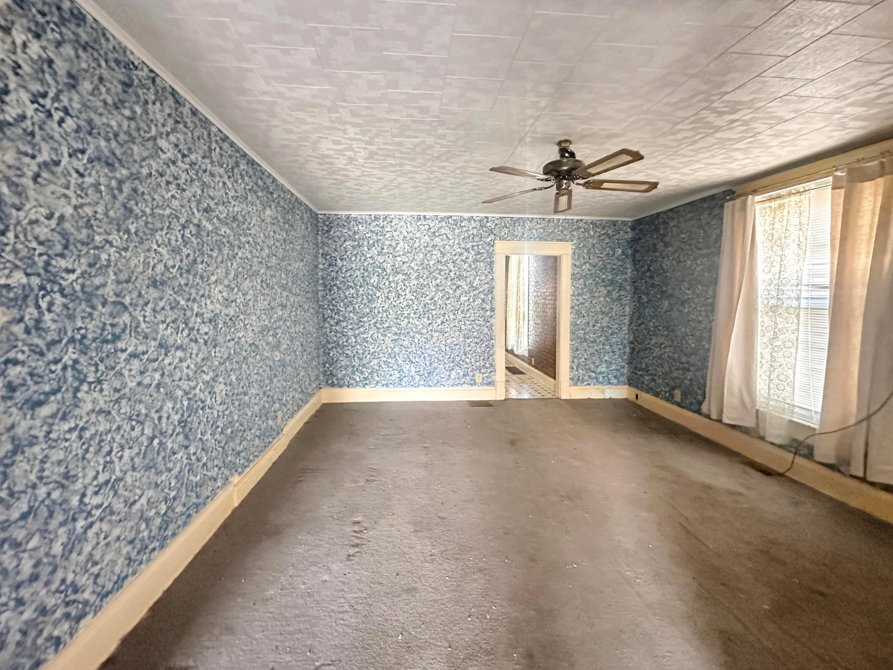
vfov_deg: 85.7
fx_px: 361
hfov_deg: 102.1
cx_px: 446
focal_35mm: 14
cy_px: 335
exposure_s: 1/60
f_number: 2.2
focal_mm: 2.22
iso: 1250
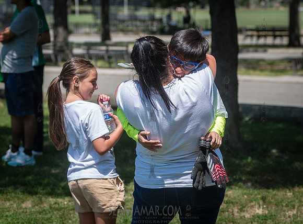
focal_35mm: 140
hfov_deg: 14.2
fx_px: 1214
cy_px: 124
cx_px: 179
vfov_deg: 10.5
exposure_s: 1/2000
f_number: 4
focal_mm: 80
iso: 200
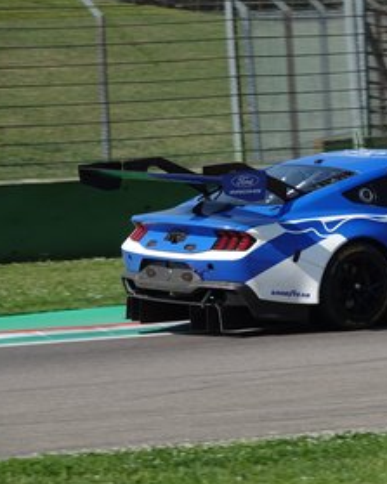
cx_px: 371
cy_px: 250
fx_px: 3997
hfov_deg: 5.5
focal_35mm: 279
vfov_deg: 6.9
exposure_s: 1/800
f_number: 5
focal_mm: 67.46
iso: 100
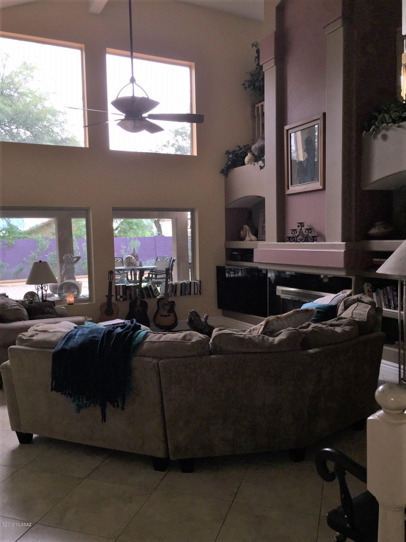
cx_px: 203
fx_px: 454
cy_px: 271
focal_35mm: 29
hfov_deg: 48.2
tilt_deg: -3.9
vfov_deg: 61.7
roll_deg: +0.7
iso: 32
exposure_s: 1/35
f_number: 2.2
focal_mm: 4.15
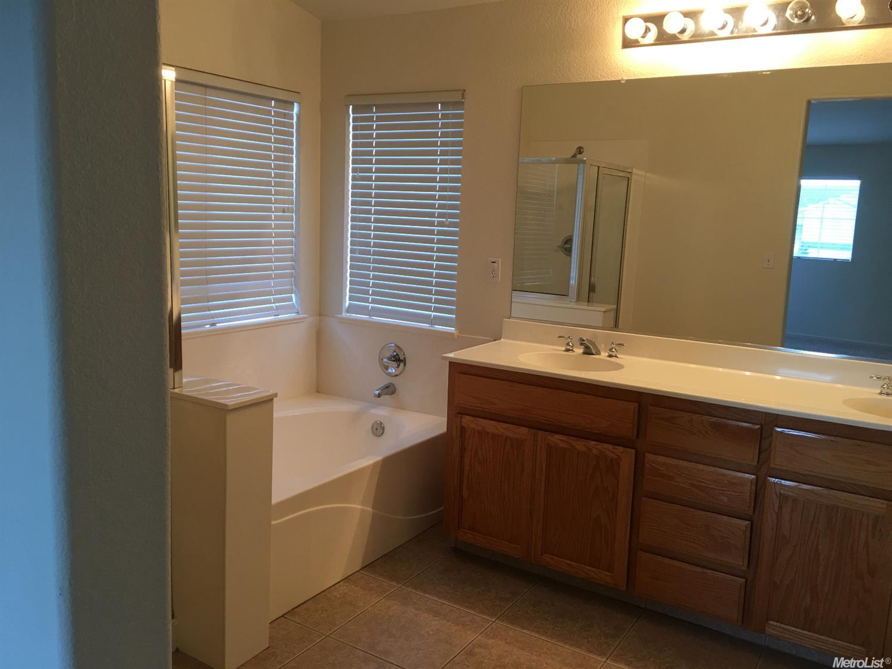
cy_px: 334
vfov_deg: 48.2
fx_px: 747
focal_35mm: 29
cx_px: 446
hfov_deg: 61.7
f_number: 2.2
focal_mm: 4.15
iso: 32
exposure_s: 1/15
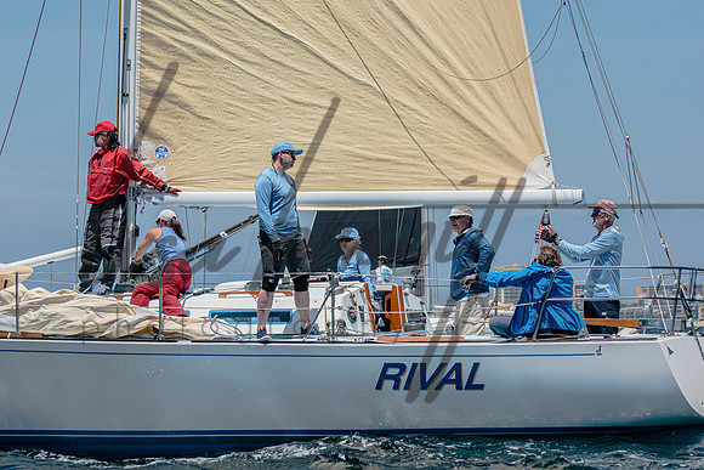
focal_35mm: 168
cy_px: 235
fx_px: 3286
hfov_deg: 12.2
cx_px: 352
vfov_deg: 8.2
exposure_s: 1/2000
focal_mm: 112
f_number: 5
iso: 200
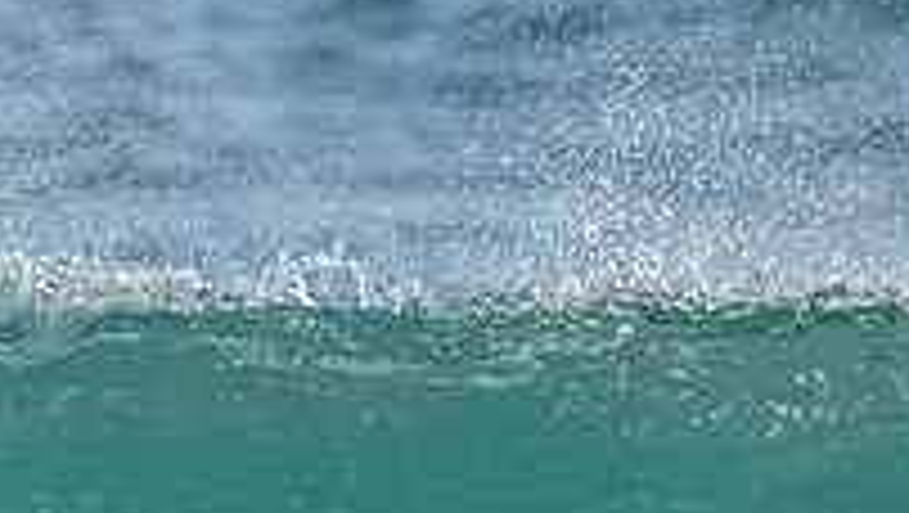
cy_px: 623
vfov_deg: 0.5
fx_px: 58014
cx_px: -320
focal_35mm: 2405
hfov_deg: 0.9
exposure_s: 1/2000
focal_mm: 800
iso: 220
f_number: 6.3
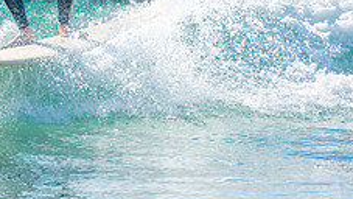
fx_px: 15023
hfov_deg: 1.3
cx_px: -12
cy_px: -33
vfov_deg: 0.8
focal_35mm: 1604
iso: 250
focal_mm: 400
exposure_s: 1/1250
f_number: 5.6
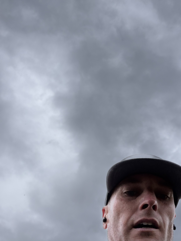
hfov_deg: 46.8
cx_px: 90
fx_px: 209
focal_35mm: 30
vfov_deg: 60.0
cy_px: 120
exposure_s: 1/782
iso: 25
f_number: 1.9
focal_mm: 2.71
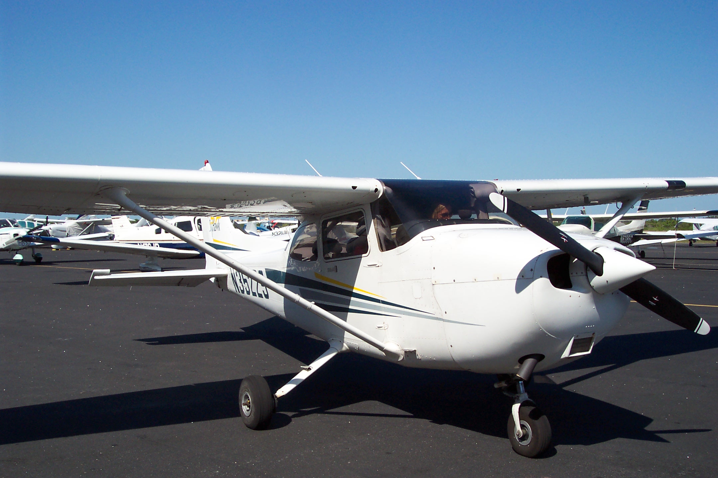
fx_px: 758
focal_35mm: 38
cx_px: 359
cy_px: 239
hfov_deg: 50.7
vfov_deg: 35.1
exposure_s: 1/1000
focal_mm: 8
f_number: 4.8
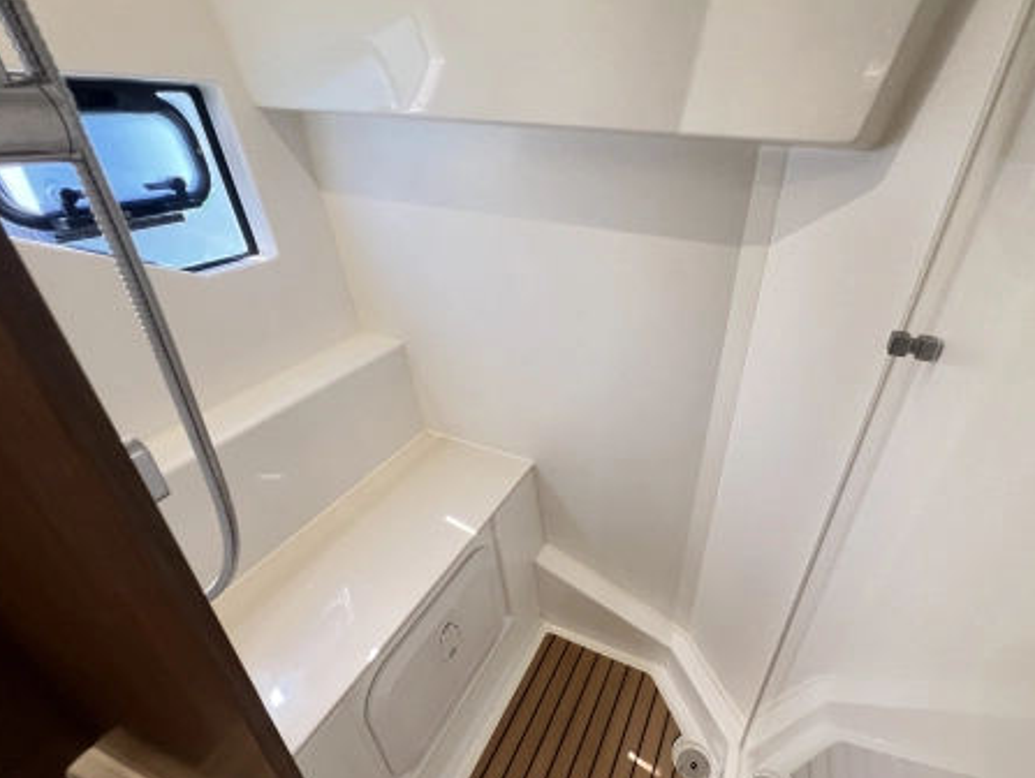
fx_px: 479
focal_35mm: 16
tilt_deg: -31.4
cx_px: 602
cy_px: 418
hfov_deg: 93.6
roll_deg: -4.4
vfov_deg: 78.1
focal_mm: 1.57
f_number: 1.8
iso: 250
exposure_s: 1/65
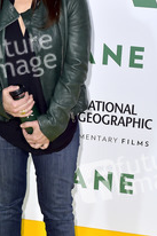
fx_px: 714
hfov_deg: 12.5
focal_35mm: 109
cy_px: 119
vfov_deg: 18.8
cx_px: 32
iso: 500
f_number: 6.3
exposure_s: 1/320
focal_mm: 56
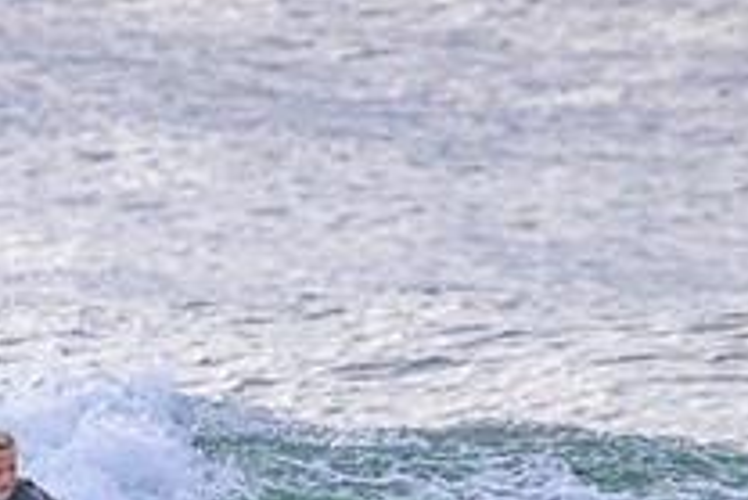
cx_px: 165
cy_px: 689
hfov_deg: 0.9
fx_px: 46469
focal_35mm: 2235
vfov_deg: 0.6
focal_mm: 800
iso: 2000
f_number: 11
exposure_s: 1/2000
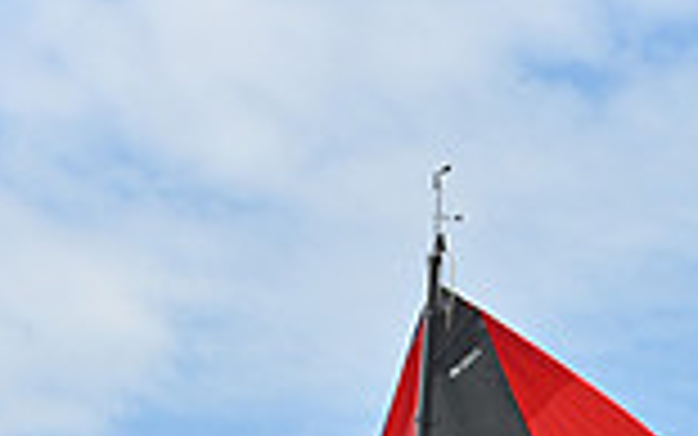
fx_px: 5081
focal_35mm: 267
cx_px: 543
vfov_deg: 4.7
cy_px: 1259
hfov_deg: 7.8
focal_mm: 70
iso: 320
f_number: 6.3
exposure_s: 1/1600
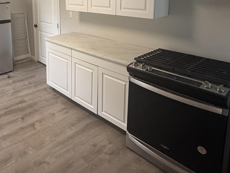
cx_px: 42
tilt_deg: -11.0
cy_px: 25
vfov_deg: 41.4
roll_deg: +0.2
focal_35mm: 32
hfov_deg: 52.7
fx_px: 213
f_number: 2.2
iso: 320
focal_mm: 2.22
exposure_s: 1/120
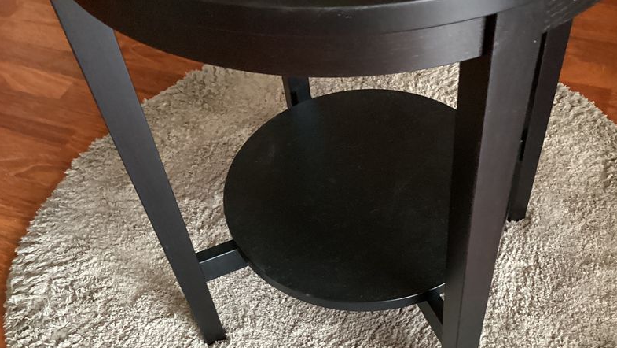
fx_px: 704
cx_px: 377
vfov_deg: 27.0
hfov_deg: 47.0
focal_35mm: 43
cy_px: 294
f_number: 2.4
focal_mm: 3.3
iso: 500
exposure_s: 1/30
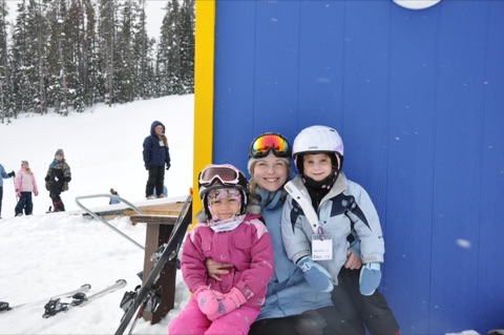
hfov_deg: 51.3
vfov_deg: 35.4
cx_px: 252
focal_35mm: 38
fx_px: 524
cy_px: 168
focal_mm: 25
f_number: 8
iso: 200
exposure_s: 1/250
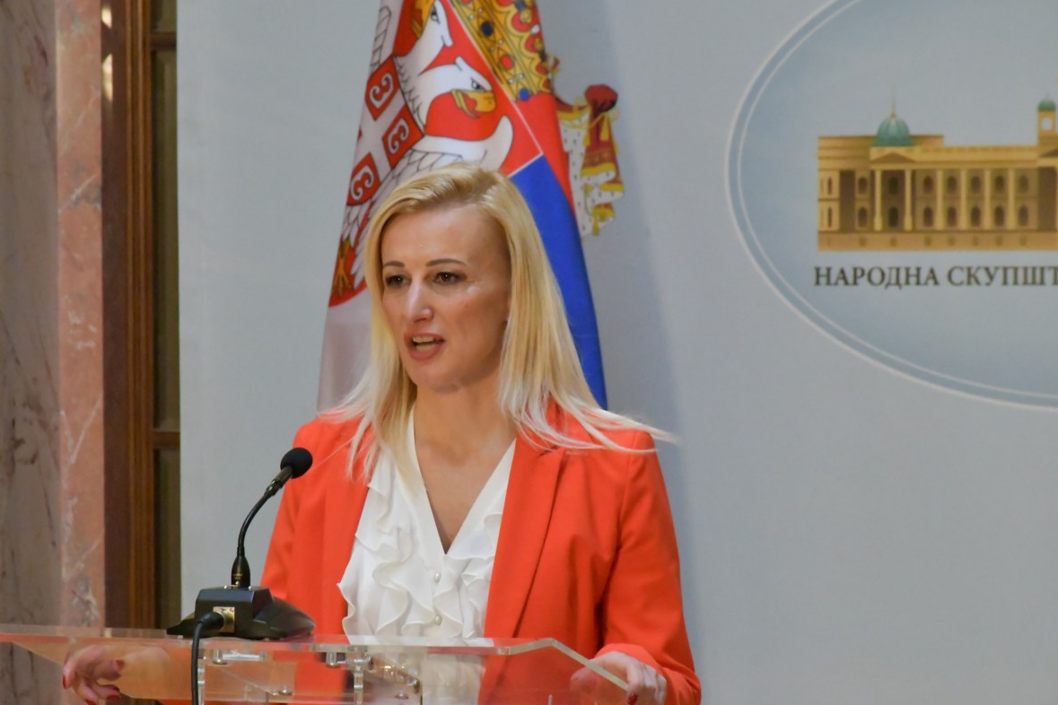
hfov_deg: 12.0
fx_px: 5025
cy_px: 350
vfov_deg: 8.0
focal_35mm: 171
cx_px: 521
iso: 18000
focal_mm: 112
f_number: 13
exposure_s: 1/100
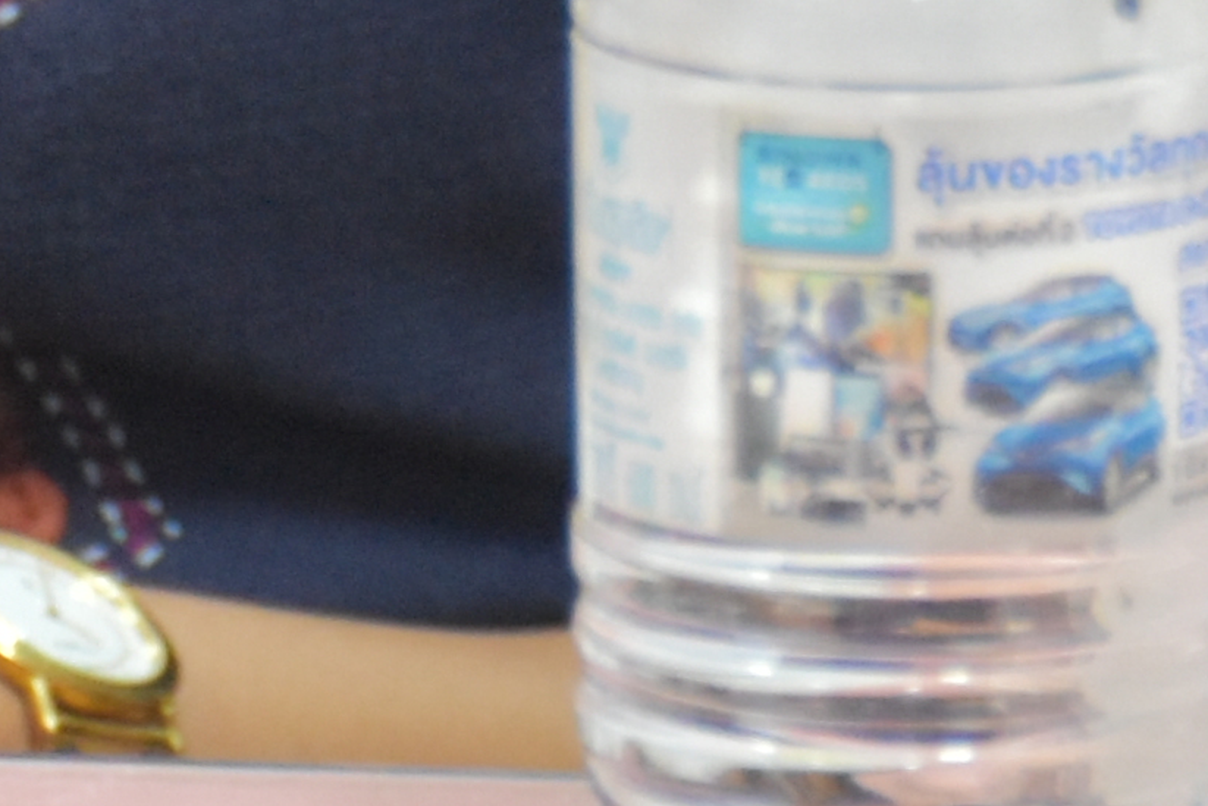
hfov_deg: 3.0
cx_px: 1672
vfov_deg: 2.0
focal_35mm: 678
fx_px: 22753
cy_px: -1282
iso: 1600
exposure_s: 1/60
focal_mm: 62
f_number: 5
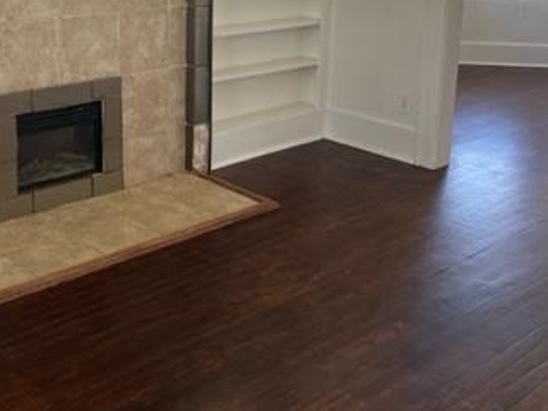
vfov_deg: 27.6
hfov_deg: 36.6
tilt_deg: -14.9
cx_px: 202
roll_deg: -0.5
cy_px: 101
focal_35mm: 52
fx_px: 823
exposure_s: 1/121
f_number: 1.5
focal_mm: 5.7
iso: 100
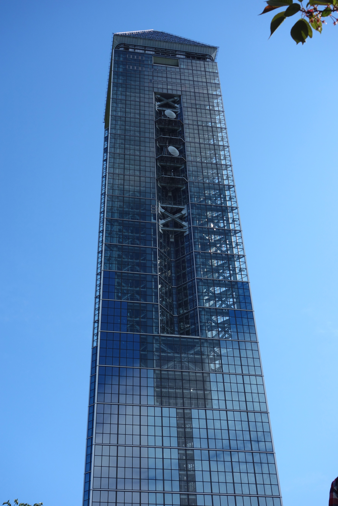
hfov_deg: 28.6
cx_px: 169
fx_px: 662
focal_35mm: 47
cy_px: 253
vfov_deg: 41.9
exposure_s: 1/500
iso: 125
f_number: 5.6
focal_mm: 17.4
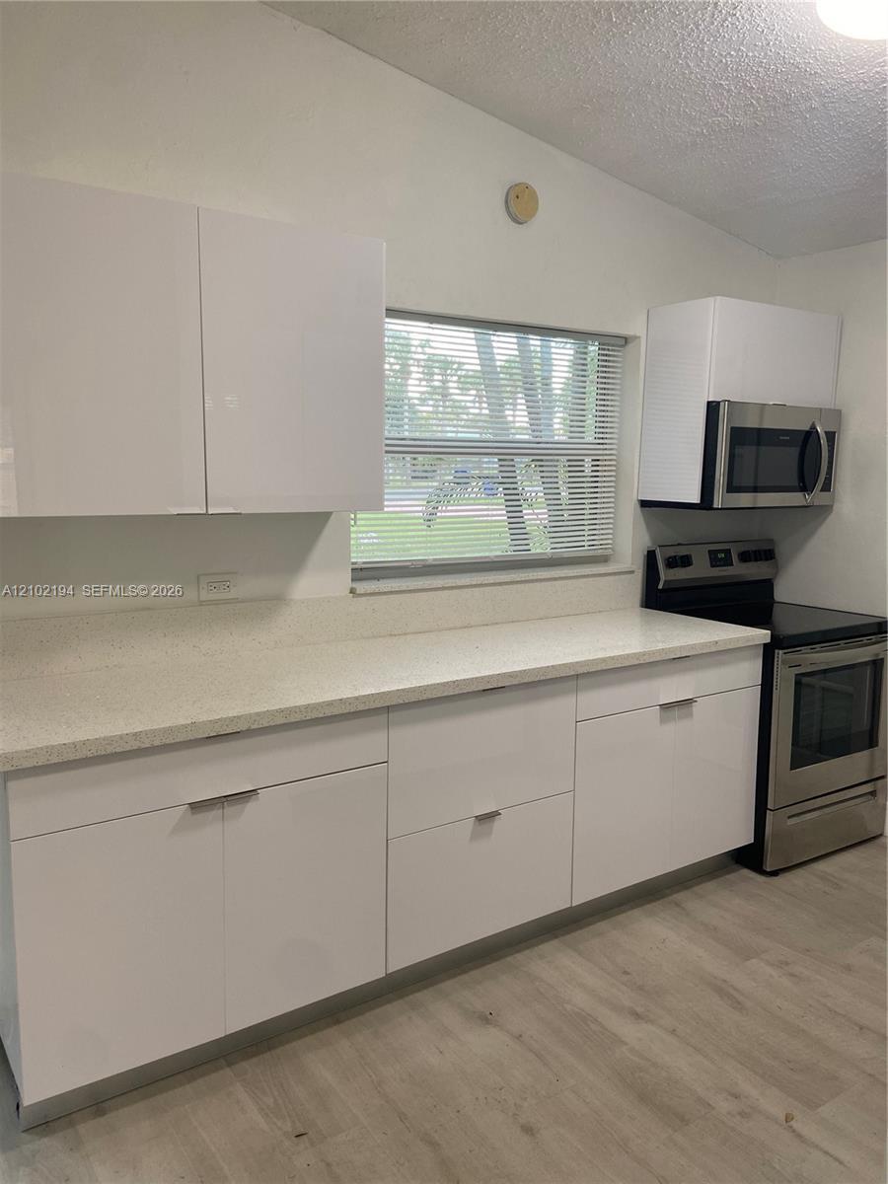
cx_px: 444
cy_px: 592
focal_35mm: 26
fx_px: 889
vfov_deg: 67.3
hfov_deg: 53.1
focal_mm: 4.25
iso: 64
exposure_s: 1/60
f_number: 1.8
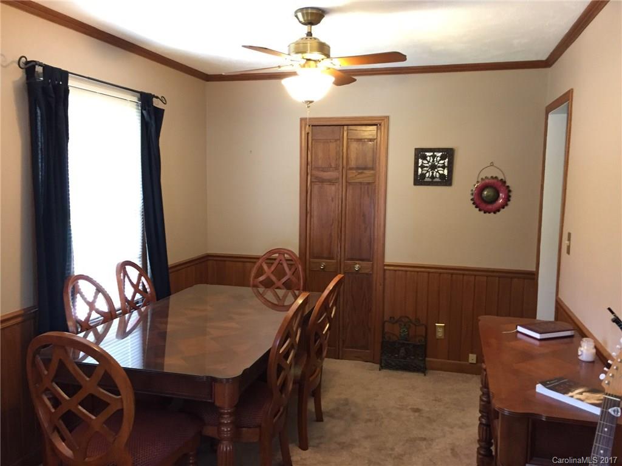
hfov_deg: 61.7
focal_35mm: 29
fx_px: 521
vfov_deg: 48.2
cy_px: 233
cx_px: 311
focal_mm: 4.15
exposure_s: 1/24
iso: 250
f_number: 2.2
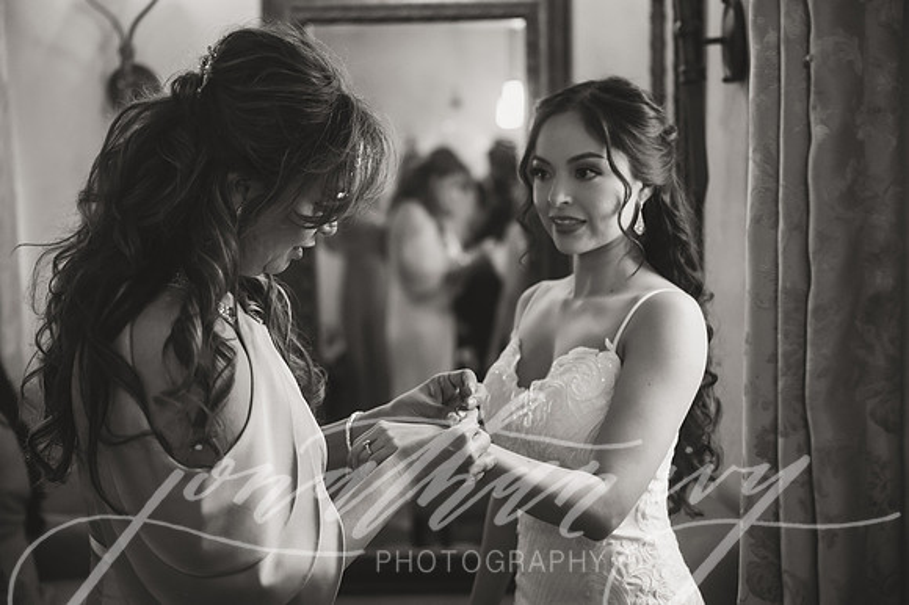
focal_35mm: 55
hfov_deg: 36.3
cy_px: 302
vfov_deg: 24.6
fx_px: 1388
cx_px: 454
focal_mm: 55
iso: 2500
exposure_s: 1/400
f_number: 2.8
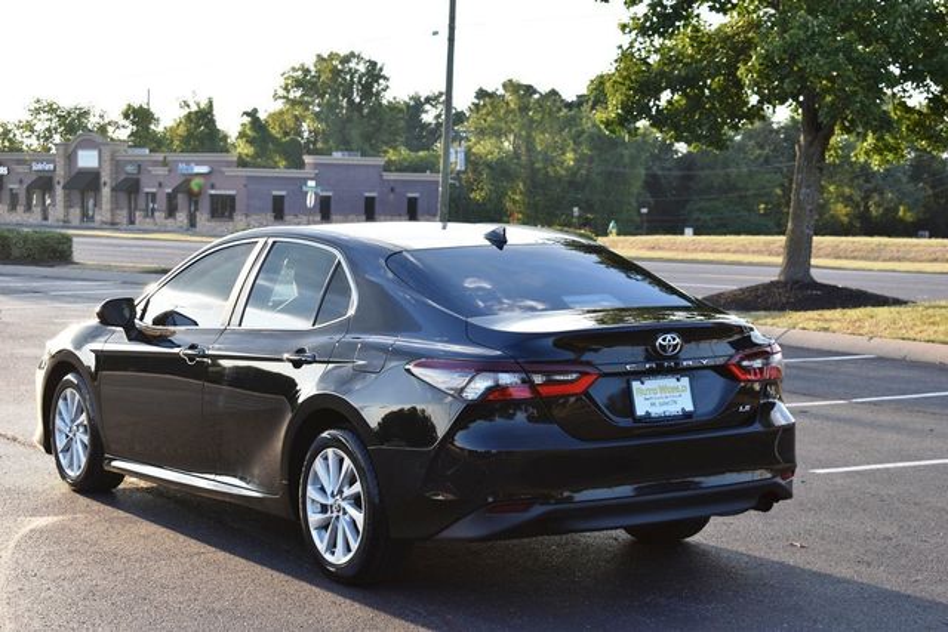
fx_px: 1896
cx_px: 474
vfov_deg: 18.9
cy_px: 316
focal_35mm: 72
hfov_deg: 28.1
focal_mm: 48
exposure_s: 1/250
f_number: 5.6
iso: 220
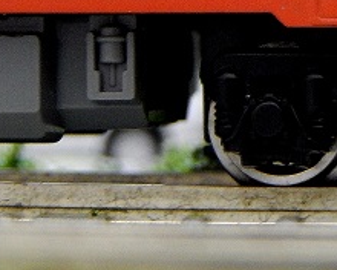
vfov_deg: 5.2
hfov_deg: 6.5
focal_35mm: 295
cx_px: 487
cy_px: -99
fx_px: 2942
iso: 800
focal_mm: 17
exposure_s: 1/6
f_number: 5.2
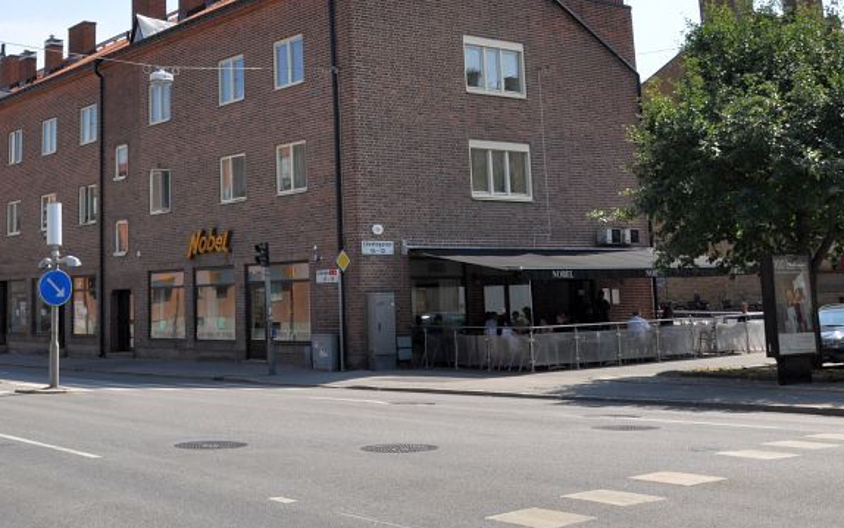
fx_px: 1127
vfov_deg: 25.6
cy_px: 60
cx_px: 200
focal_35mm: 49
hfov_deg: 39.8
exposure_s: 1/160
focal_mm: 18
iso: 200
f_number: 13
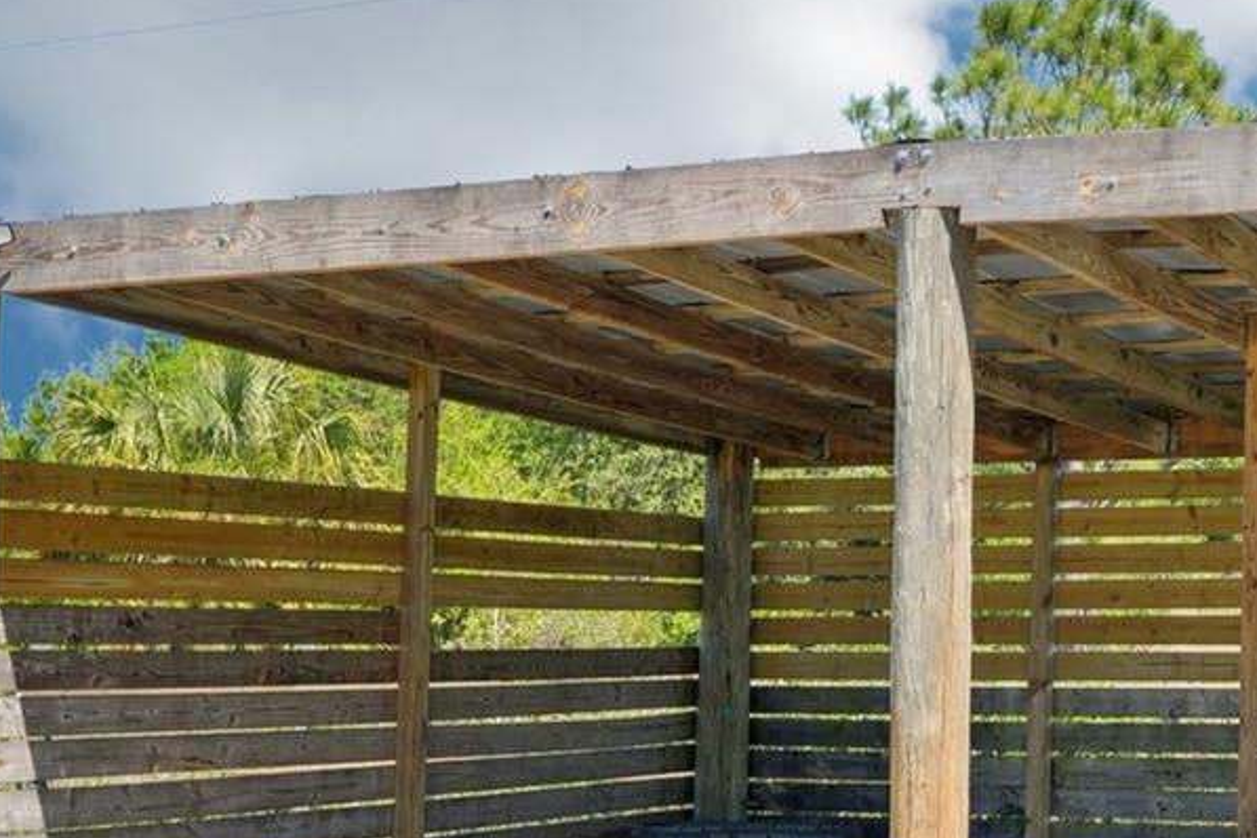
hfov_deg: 25.6
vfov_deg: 17.6
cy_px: 737
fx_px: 2665
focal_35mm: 76
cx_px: 1171
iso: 400
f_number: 8
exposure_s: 1/500
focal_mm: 28.5
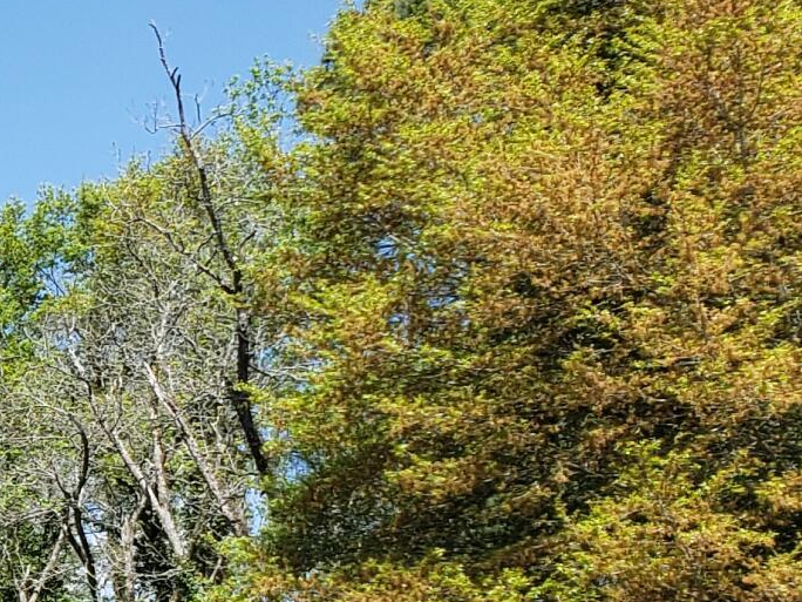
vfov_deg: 12.7
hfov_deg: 14.5
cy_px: 672
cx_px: -768
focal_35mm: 114
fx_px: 2641
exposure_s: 1/838
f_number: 2.4
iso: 50
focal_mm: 4.3
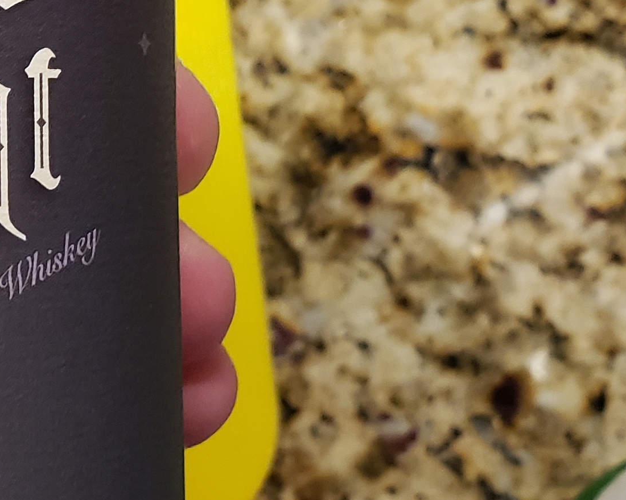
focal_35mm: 93
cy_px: 118
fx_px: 1723
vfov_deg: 16.4
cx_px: -158
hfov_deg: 19.2
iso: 250
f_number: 2.4
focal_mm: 4.3
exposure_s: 1/20
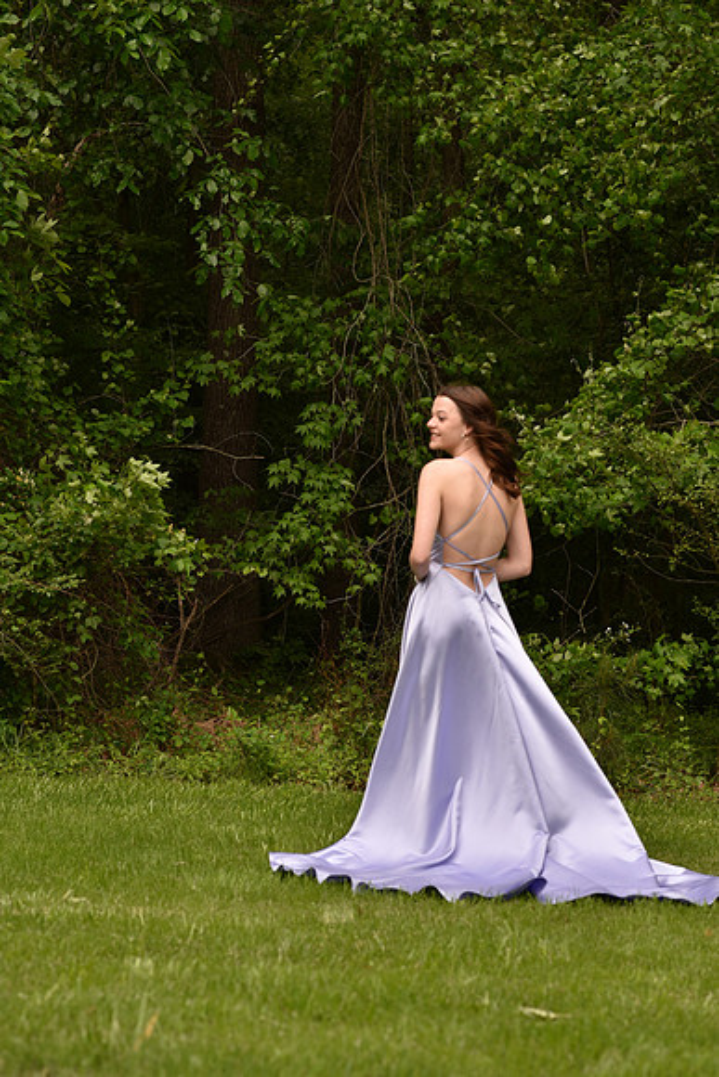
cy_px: 538
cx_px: 360
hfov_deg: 16.1
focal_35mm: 85
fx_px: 2545
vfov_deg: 23.9
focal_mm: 85
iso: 200
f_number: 6.3
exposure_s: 1/320
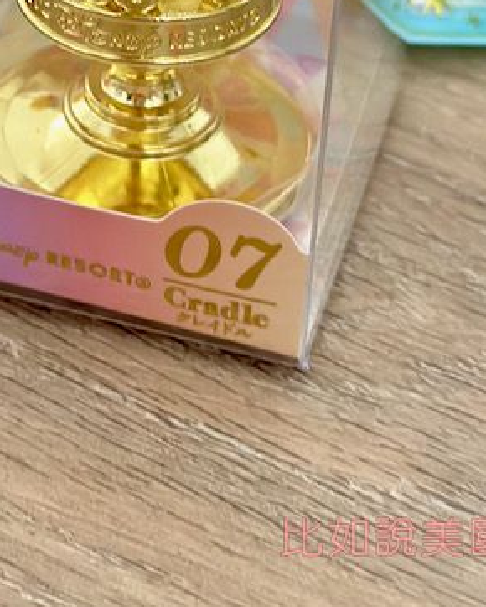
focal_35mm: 95
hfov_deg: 16.1
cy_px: 5
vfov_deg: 19.6
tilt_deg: -36.4
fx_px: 1707
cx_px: 109
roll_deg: -0.8
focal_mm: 6.86
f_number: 1.78
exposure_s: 1/17
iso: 640
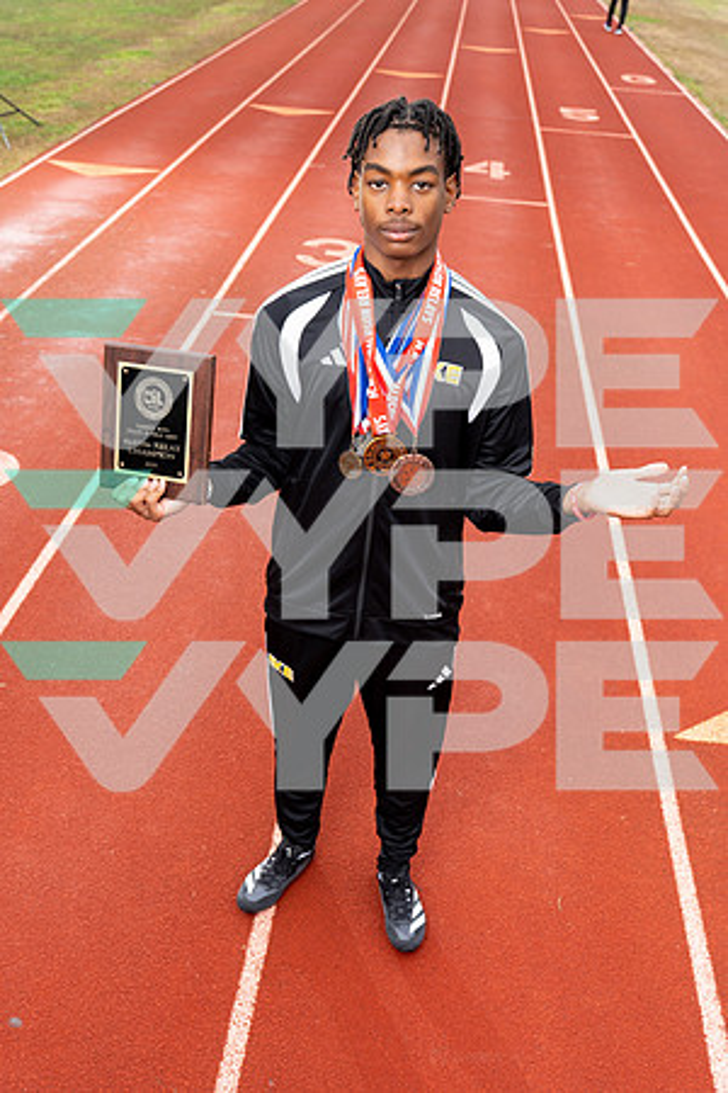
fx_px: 1062
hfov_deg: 37.9
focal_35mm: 35
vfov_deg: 54.4
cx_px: 364
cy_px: 546
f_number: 5.6
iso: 250
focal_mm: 35
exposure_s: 1/200
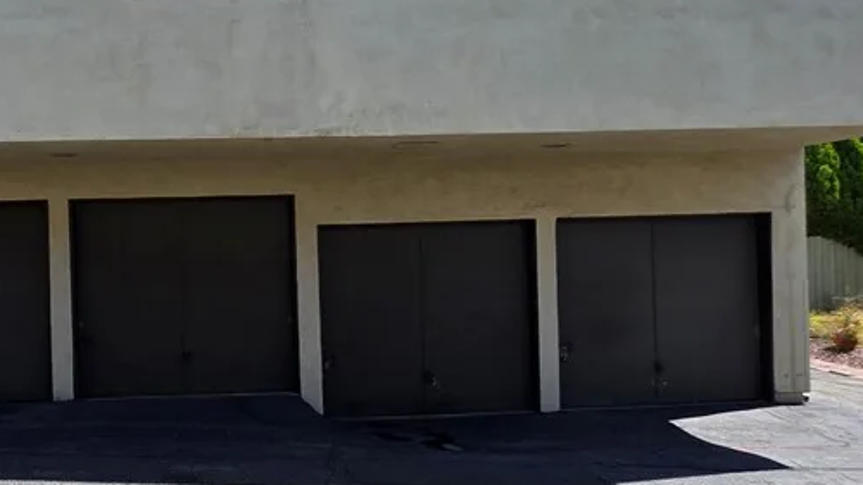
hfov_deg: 63.2
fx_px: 663
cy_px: 266
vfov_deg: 40.1
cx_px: 243
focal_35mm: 29
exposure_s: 1/2000
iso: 64
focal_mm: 2.2
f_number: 1.9
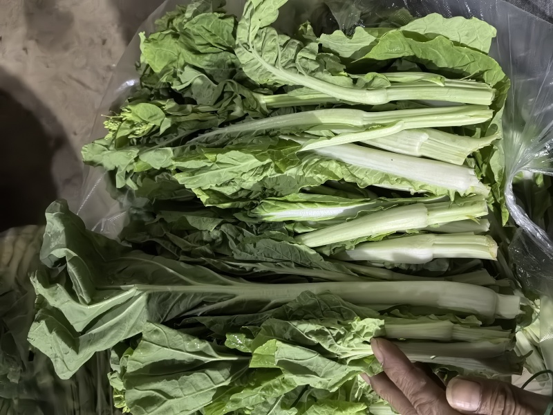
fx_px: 431
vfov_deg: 51.4
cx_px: 276
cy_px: 208
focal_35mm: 27
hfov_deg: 65.3
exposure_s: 1/50
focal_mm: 5.75
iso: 2500
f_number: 2
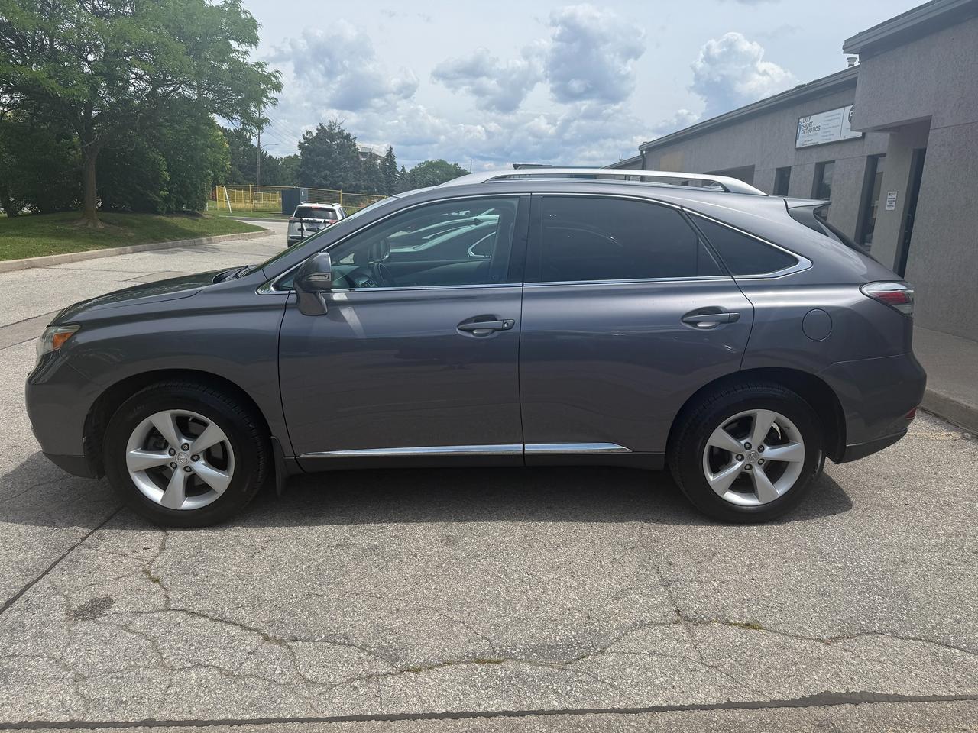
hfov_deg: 71.6
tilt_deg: -12.8
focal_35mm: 24
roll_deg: -2.6
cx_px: 489
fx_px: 678
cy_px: 366
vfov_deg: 56.8
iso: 80
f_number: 1.78
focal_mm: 6.76
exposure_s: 1/4405
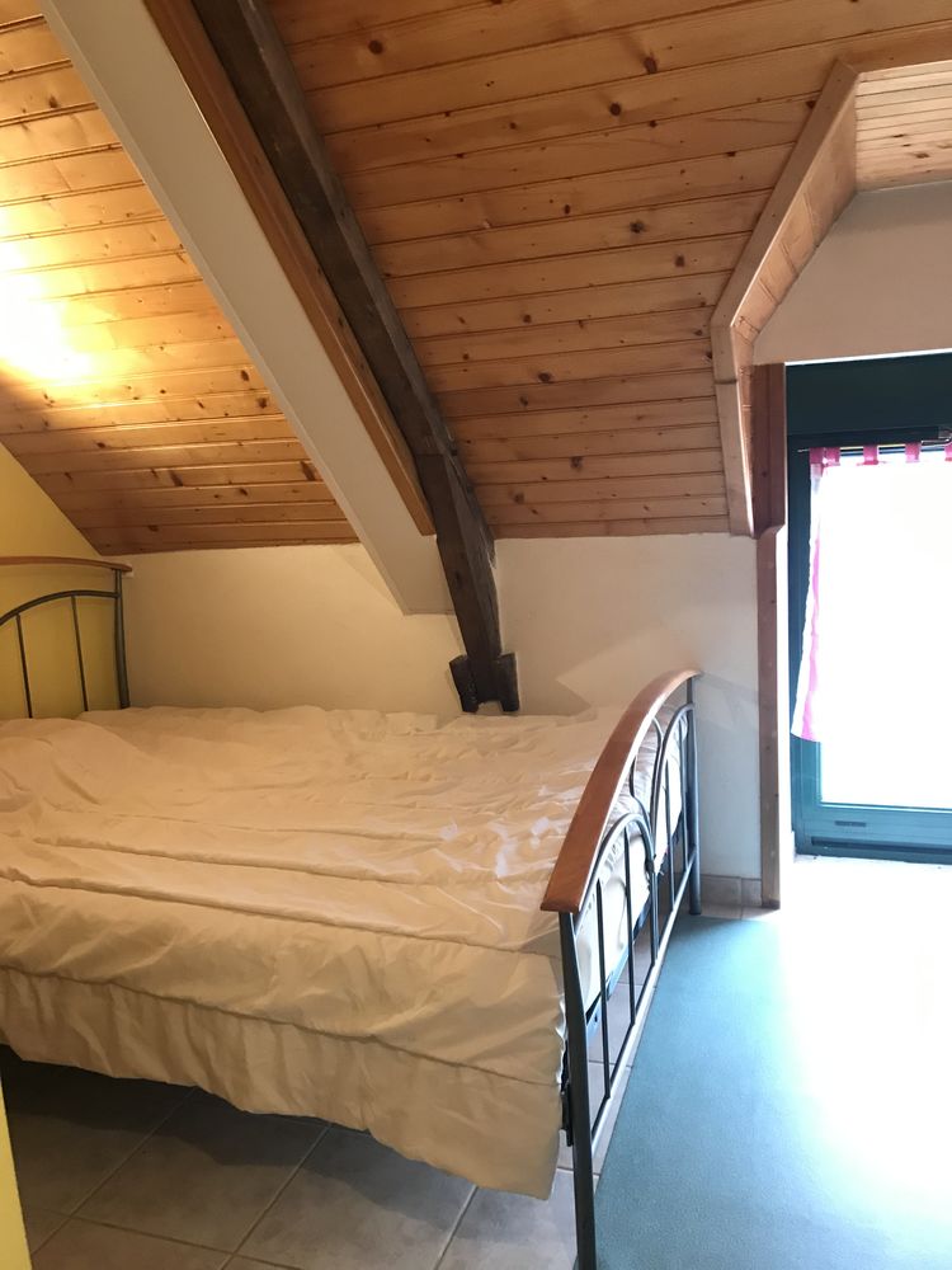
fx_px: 1027
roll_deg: +2.0
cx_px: 476
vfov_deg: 63.4
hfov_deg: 49.7
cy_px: 635
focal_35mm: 28
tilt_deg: -9.6
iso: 80
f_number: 1.8
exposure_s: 1/17
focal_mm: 3.99
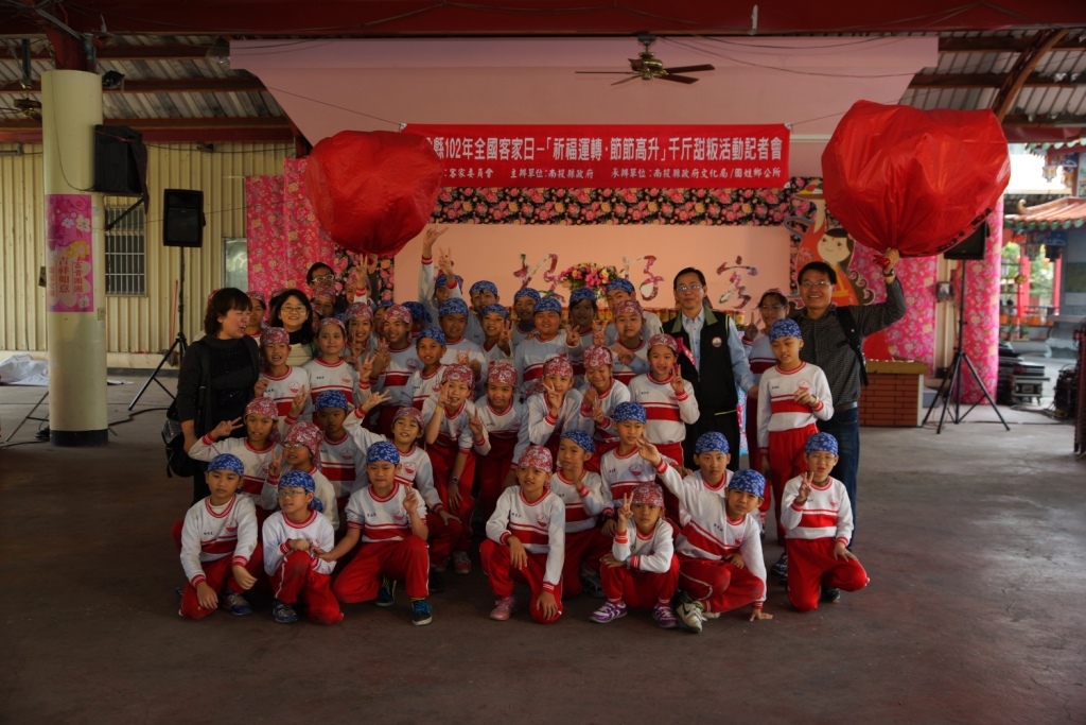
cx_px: 543
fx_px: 1086
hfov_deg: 53.1
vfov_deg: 36.9
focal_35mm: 36
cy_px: 362
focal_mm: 24
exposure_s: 1/60
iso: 50
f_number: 2.8
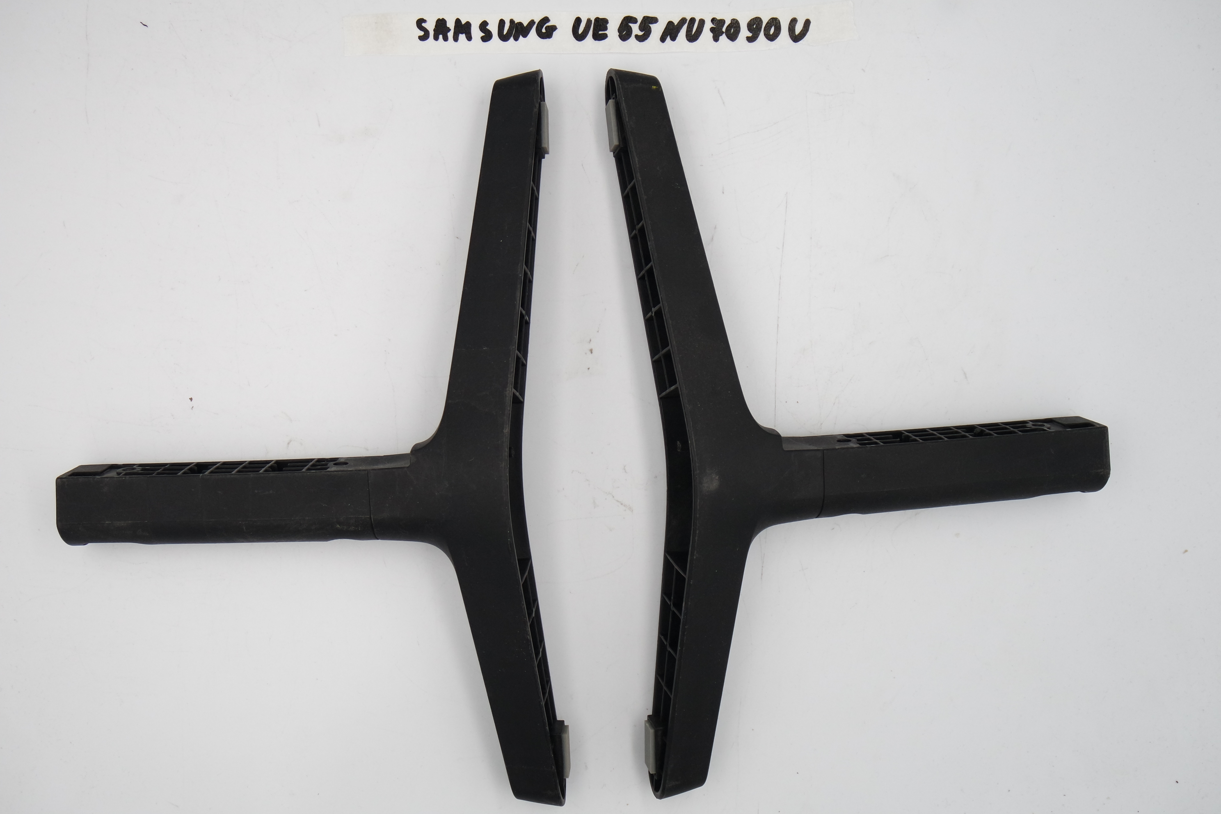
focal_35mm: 40
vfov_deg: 33.4
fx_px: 1357
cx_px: 610
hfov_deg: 48.5
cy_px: 407
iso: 160
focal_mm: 15
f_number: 4
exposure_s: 1/125
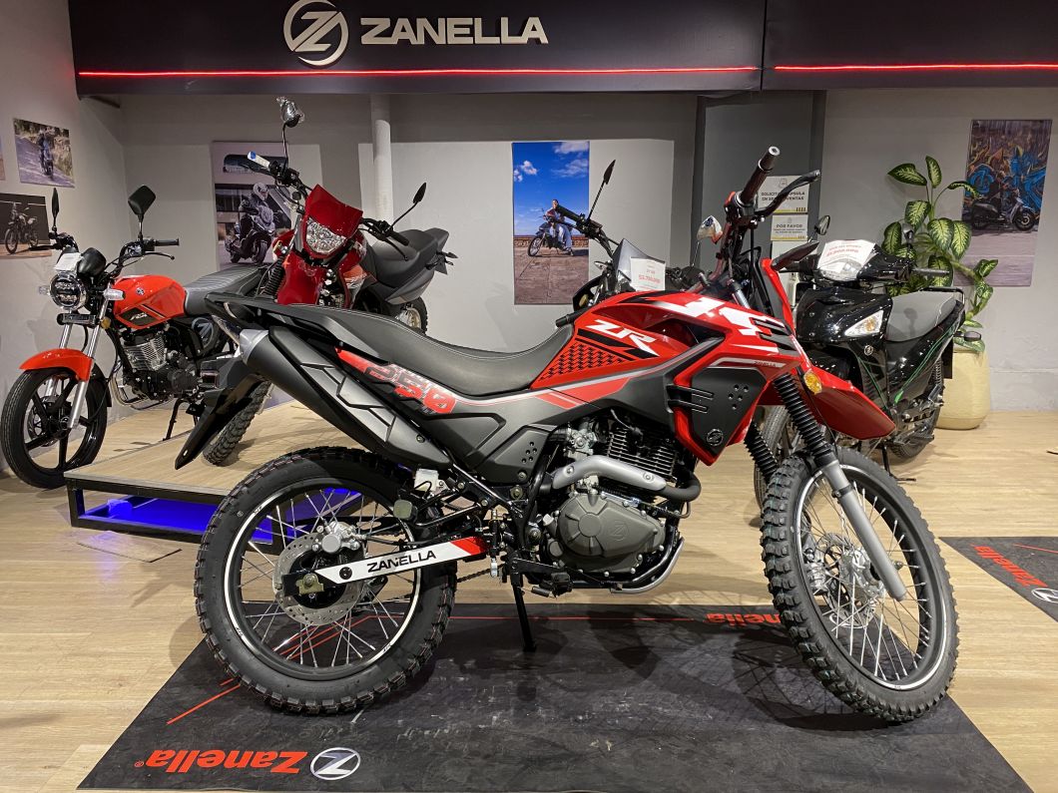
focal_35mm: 26
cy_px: 396
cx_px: 529
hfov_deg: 67.3
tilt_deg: -11.7
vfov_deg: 53.1
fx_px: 795
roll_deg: -0.1
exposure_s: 1/50
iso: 125
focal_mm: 4.25
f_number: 1.8
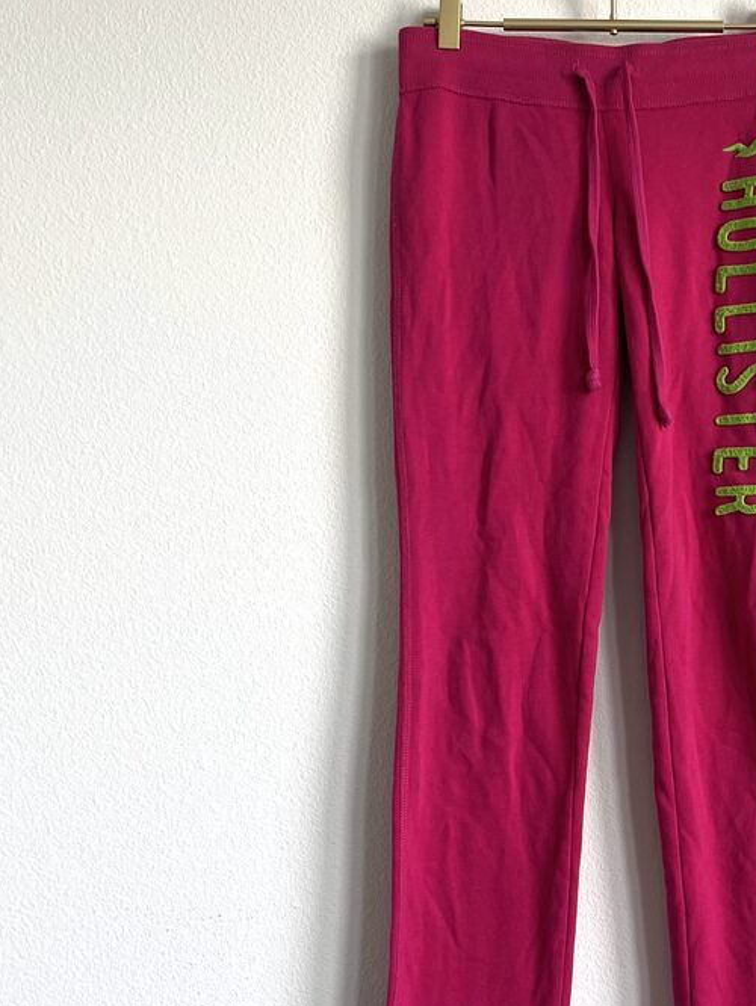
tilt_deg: +0.8
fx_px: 1513
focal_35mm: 52
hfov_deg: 27.4
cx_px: 632
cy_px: 619
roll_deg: -0.2
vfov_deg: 36.6
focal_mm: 5.1
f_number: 1.6
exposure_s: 1/120
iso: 50
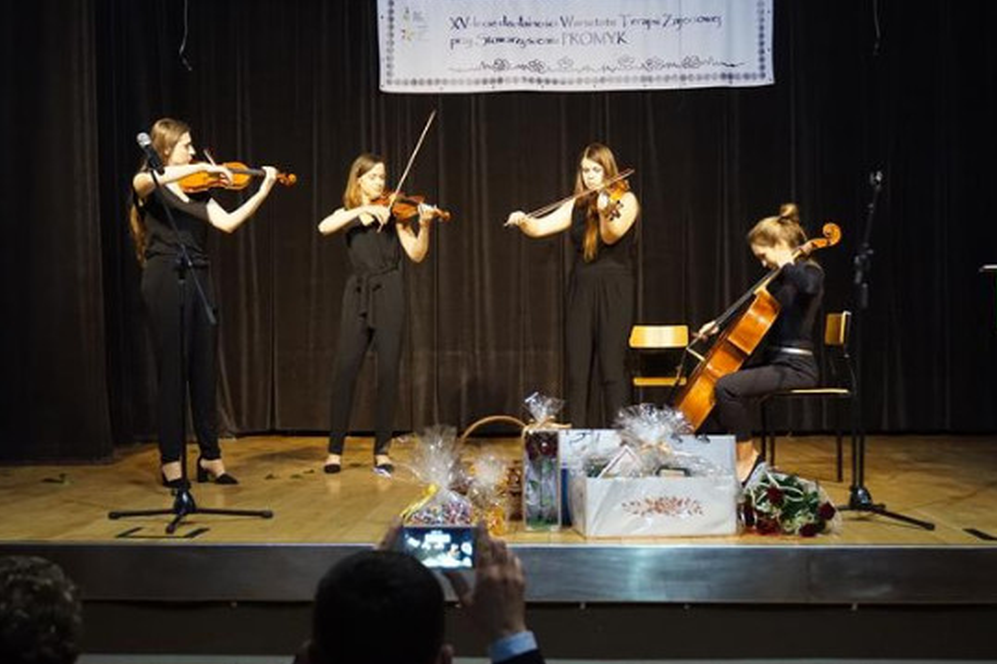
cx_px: 494
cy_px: 335
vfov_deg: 26.7
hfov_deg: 39.2
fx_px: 1398
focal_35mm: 51
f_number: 5
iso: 3200
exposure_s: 1/80
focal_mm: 33
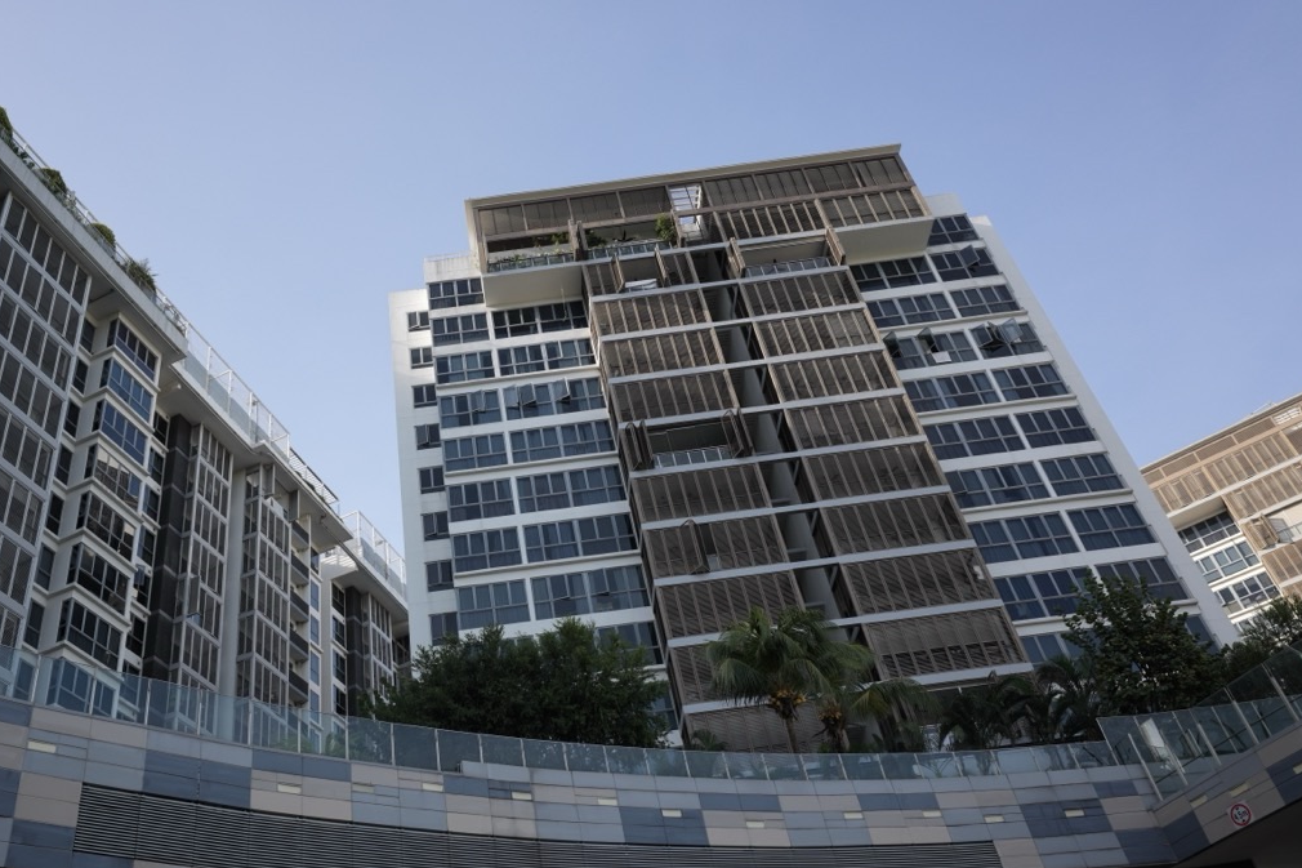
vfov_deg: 44.1
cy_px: 598
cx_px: 489
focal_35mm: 29
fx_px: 1049
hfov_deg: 62.8
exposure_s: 1/160
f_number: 8
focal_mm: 28
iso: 200
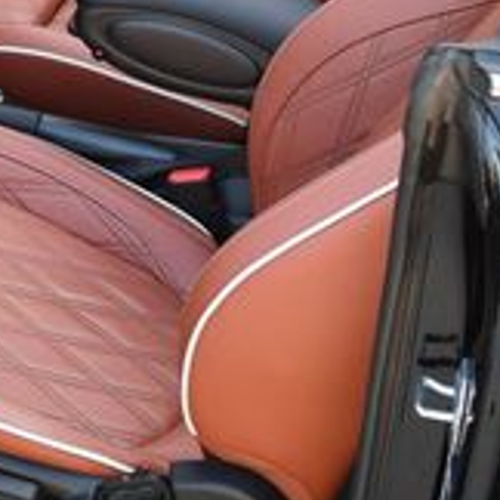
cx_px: -145
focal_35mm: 121
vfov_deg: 14.1
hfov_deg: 13.9
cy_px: -43
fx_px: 1977
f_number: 3.5
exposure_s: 1/250
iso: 400
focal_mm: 18
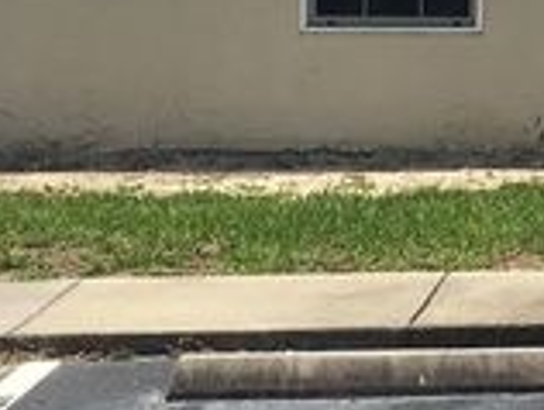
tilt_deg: +1.3
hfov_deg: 10.0
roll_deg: +1.7
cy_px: -162
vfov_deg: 8.0
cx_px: 1085
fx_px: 2880
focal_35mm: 183
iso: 25
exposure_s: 1/1789
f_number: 2.2
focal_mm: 4.15
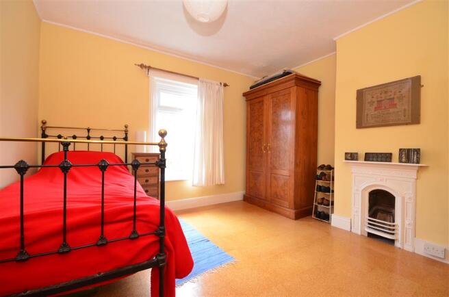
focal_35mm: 15
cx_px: 224
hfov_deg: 100.5
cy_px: 148
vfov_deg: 77.0
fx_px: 187
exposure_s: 1.3
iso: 640
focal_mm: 10
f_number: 11
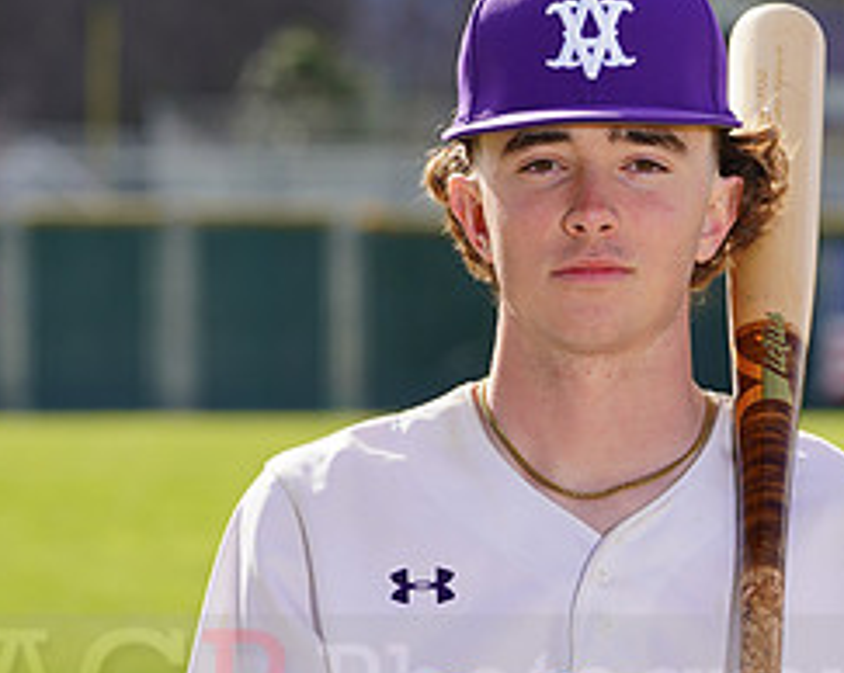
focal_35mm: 430
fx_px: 10732
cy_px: 663
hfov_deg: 4.5
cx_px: 568
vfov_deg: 3.6
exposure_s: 1/250
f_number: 8
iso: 100
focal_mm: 192
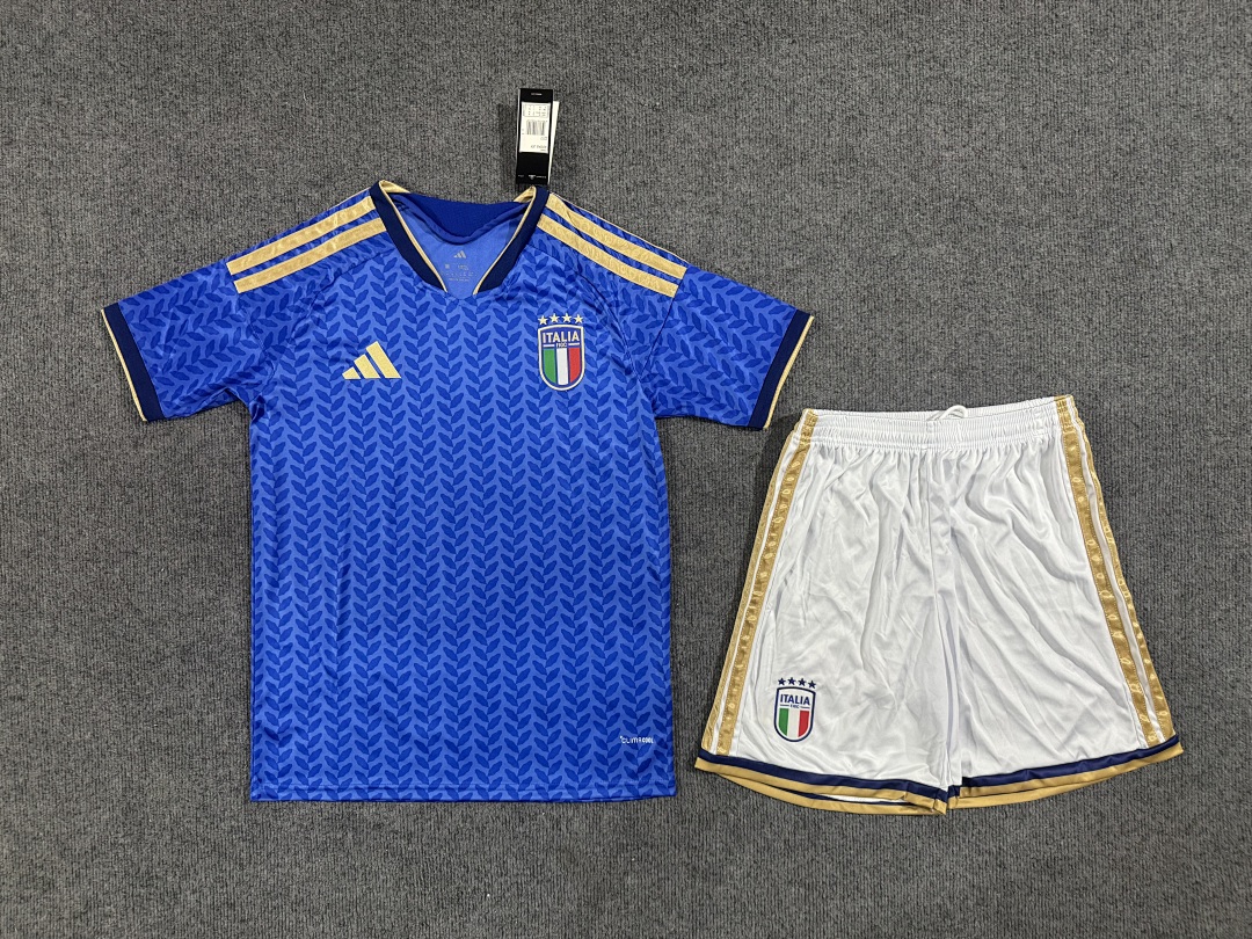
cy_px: 470
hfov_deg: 71.6
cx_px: 626
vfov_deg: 56.8
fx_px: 868
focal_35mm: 24
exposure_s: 1/60
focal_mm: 6.76
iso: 320
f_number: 1.78
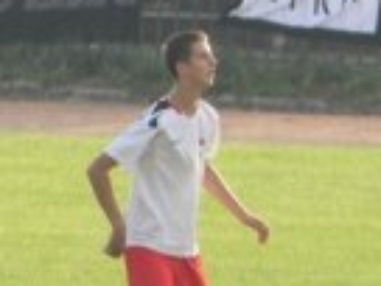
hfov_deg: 1.3
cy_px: -144
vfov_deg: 1.0
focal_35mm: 1525
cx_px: 50
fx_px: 16785
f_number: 5.4
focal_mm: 75
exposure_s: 1/118
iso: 80
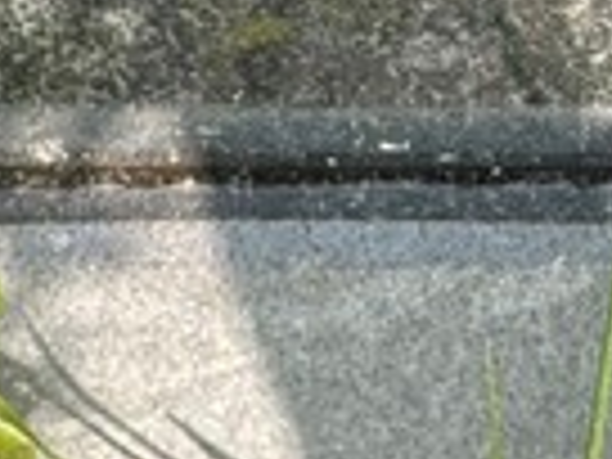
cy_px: -639
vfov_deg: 8.8
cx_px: 252
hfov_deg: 12.9
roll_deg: +12.8
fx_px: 2705
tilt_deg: -30.7
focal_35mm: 153
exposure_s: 1/421
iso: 50
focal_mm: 5.96
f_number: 1.6
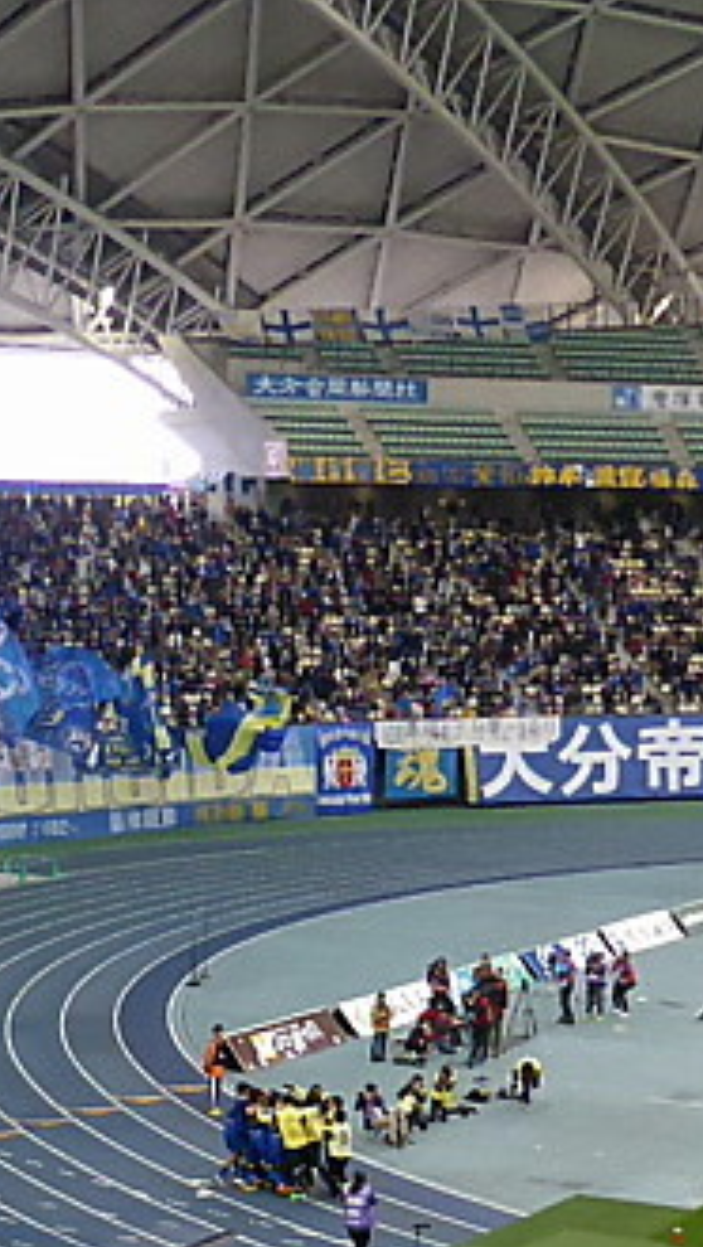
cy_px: 676
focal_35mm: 38
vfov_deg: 52.7
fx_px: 1257
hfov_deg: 28.4
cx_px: -72
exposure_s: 1/80
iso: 400
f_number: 3.3
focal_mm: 4.3
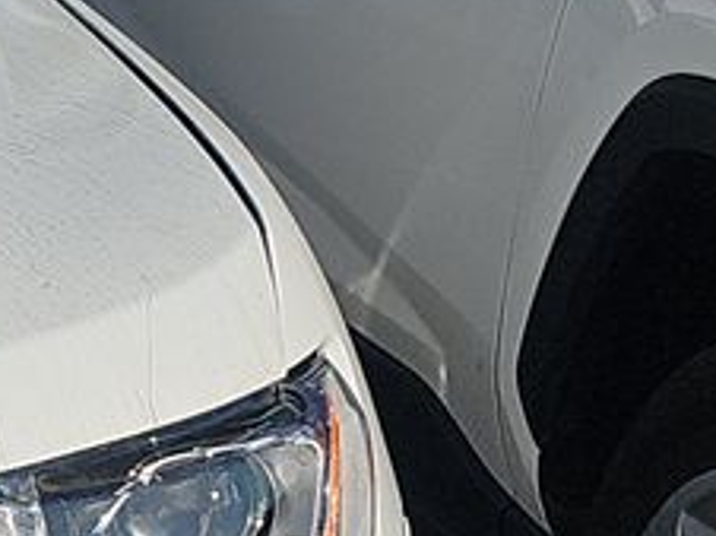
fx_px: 3368
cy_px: 390
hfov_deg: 9.8
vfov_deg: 9.1
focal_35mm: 163
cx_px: -1308
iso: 50
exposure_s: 1/1328
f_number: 1.7
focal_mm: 6.3
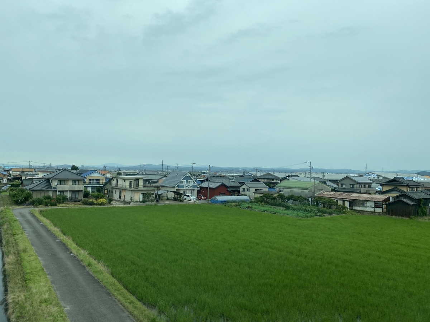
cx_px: 215
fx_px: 323
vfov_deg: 53.1
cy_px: 161
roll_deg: -1.8
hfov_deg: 67.3
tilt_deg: +3.2
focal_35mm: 26
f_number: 1.8
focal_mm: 4.25
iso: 32
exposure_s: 1/1866
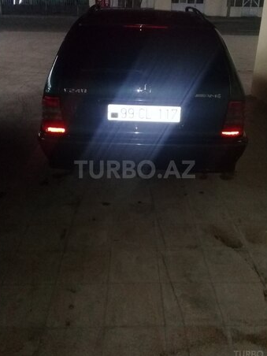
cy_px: 169
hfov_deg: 41.8
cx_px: 135
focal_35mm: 34
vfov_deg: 53.9
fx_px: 350
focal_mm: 3.3
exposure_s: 1/33
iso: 500
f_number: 2.2
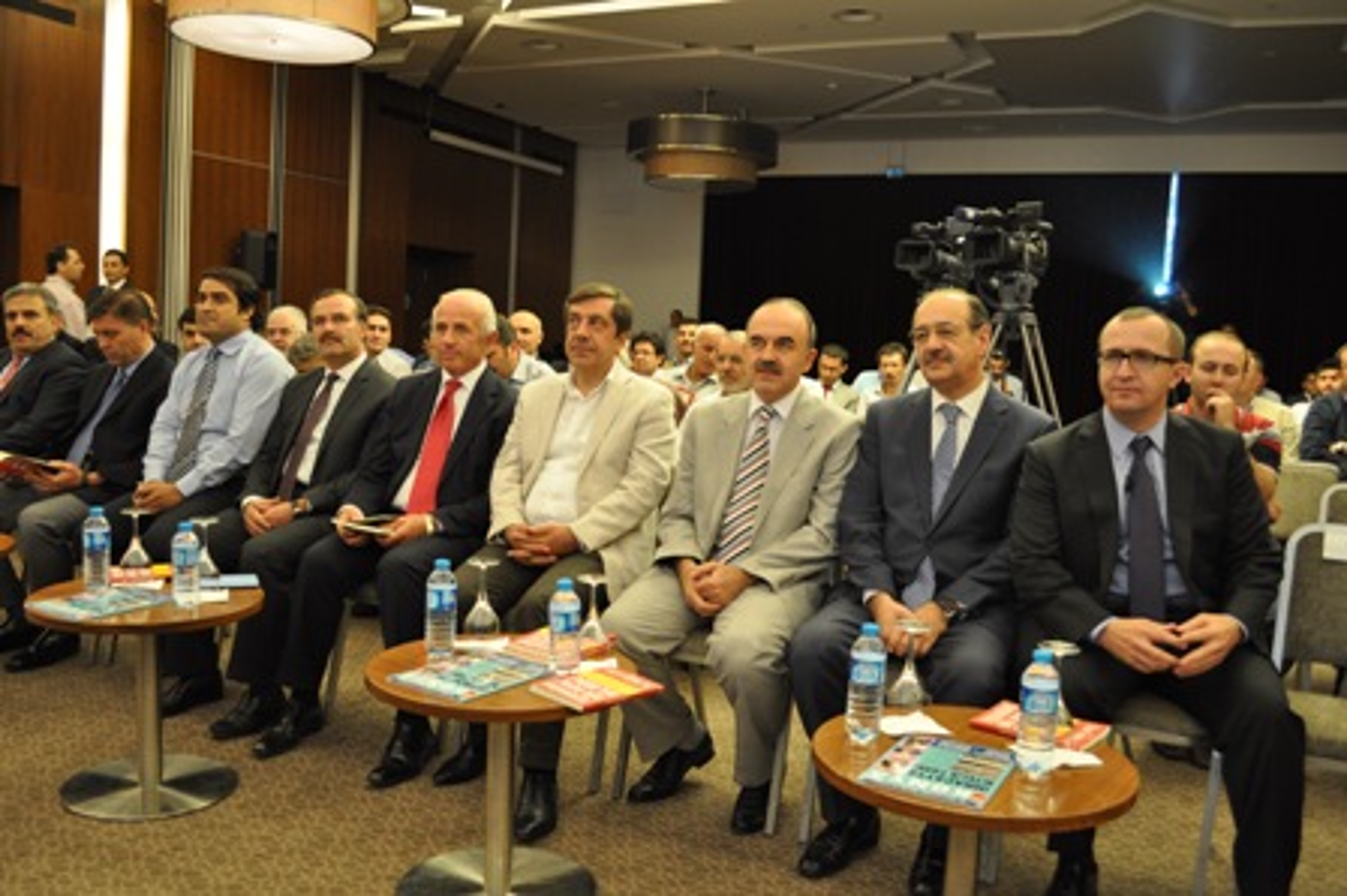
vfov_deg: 43.5
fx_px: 1122
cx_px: 674
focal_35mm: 30
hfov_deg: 62.0
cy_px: 448
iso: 560
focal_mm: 20
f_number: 4
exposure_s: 1/60
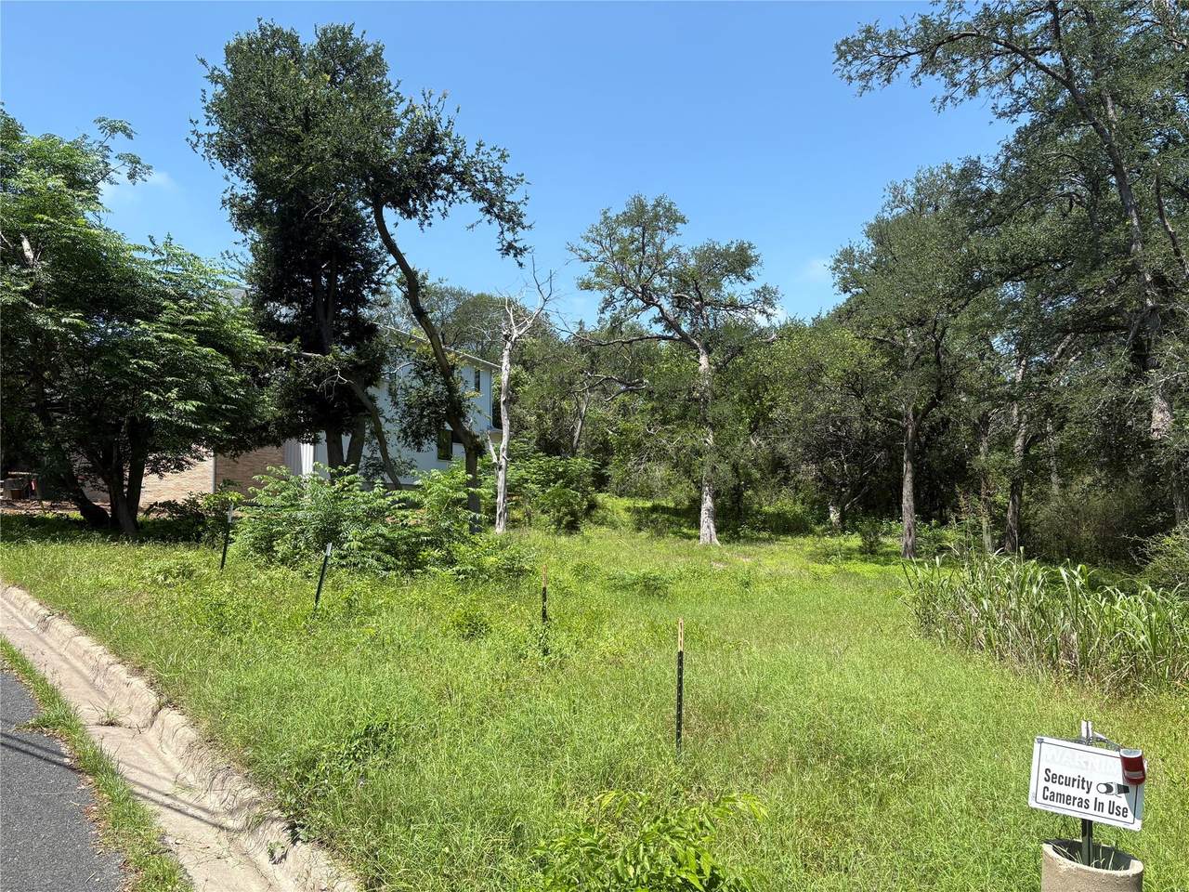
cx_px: 594
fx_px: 893
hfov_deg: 67.3
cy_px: 446
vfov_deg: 53.1
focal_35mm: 26
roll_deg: +0.4
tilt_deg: +4.0
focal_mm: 5.96
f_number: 1.6
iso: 50
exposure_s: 1/2141
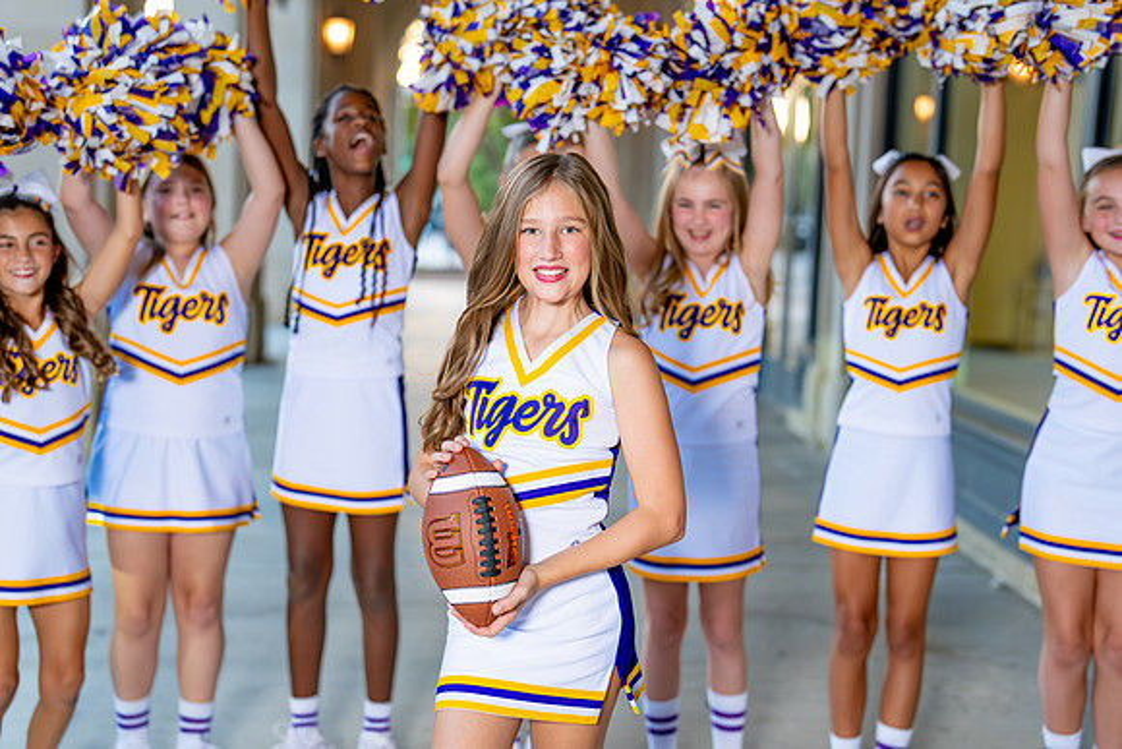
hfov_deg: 39.6
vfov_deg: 27.0
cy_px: 374
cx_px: 561
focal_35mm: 50
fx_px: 1559
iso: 320
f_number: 2
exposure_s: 1/400
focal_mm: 50
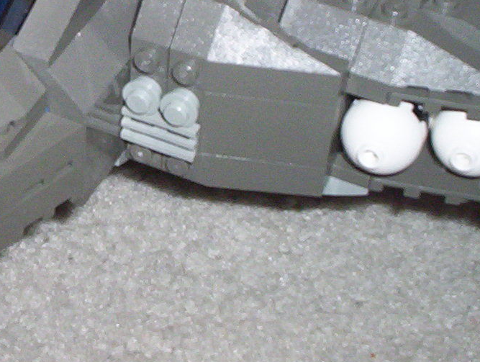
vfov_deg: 15.7
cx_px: 72
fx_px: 1292
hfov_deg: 20.7
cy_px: 31
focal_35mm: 93
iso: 140
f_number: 4.5
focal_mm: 4.99
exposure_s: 1/60
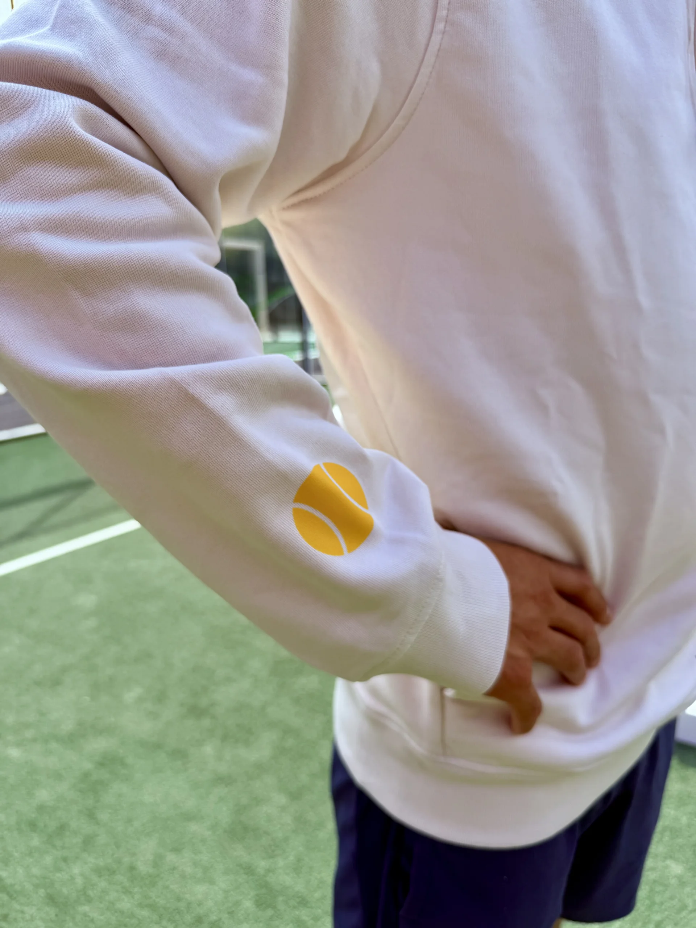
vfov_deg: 71.6
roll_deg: +1.4
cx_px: 348
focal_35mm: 24
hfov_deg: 56.8
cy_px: 464
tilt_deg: -13.9
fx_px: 643
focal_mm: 6.76
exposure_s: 1/1689
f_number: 1.78
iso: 80
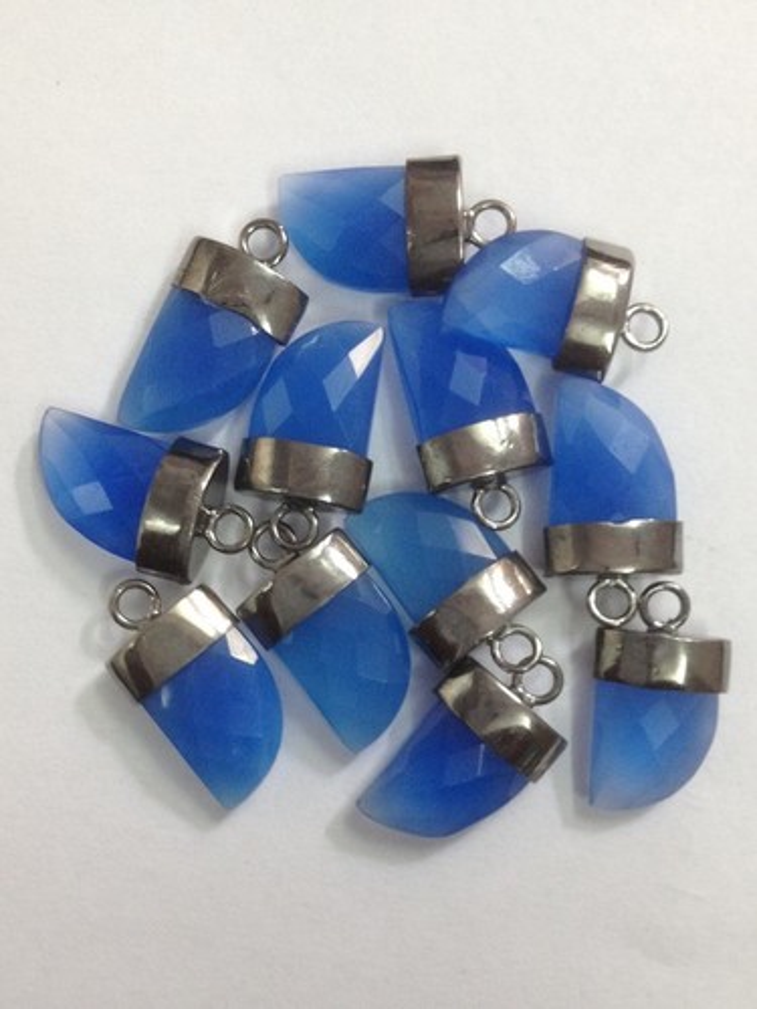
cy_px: 504
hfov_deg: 40.7
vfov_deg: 52.6
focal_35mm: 35
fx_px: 1021
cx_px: 378
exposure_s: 1/20
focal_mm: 4.28
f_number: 2.4
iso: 100
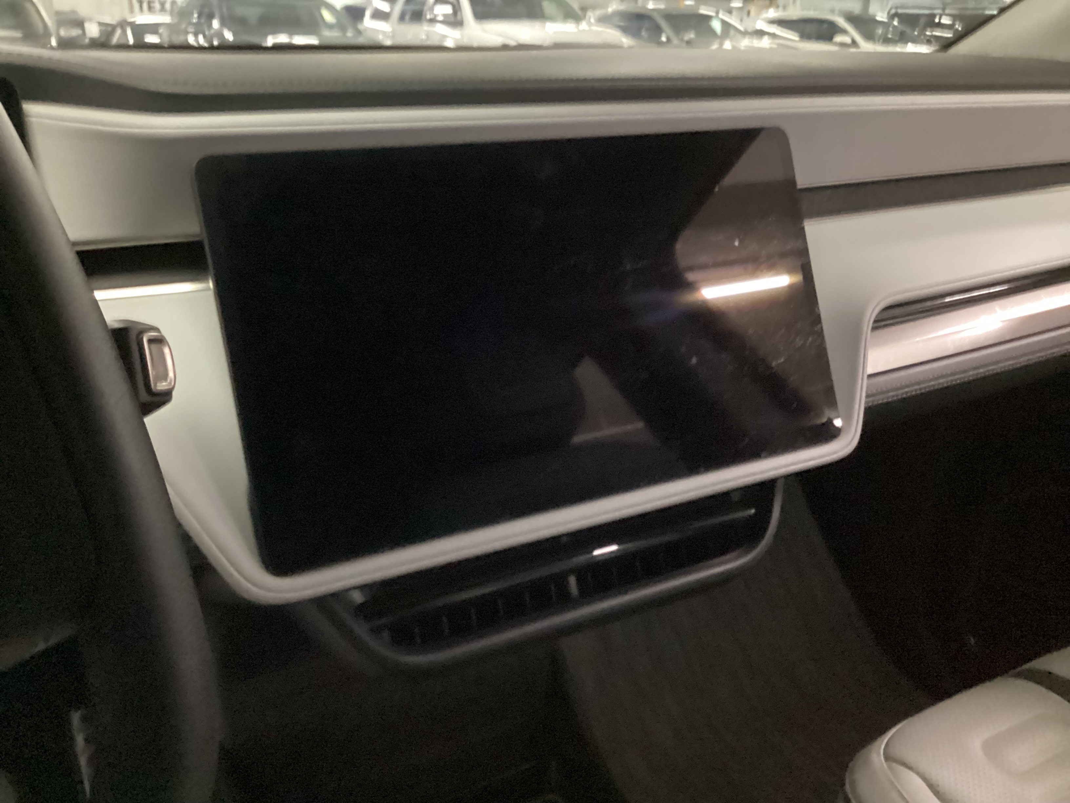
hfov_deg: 58.4
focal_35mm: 31
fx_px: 958
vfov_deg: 45.4
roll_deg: -1.5
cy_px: 402
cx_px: 535
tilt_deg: -21.4
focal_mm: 3.3
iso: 800
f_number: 2.4
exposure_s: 1/17
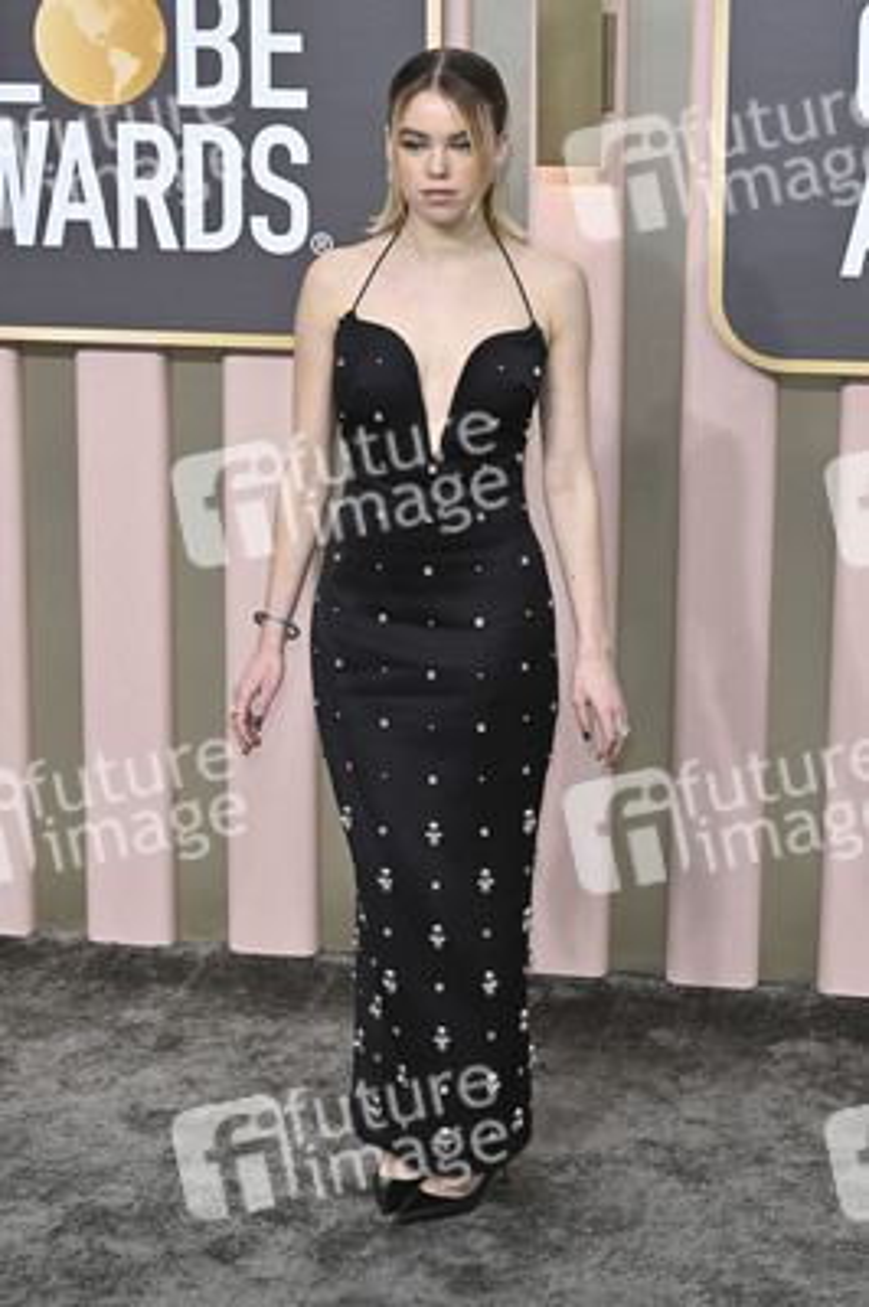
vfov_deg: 29.7
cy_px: 654
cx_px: 434
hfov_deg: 20.0
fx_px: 2466
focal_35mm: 68
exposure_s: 1/200
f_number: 8
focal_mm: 68
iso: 250
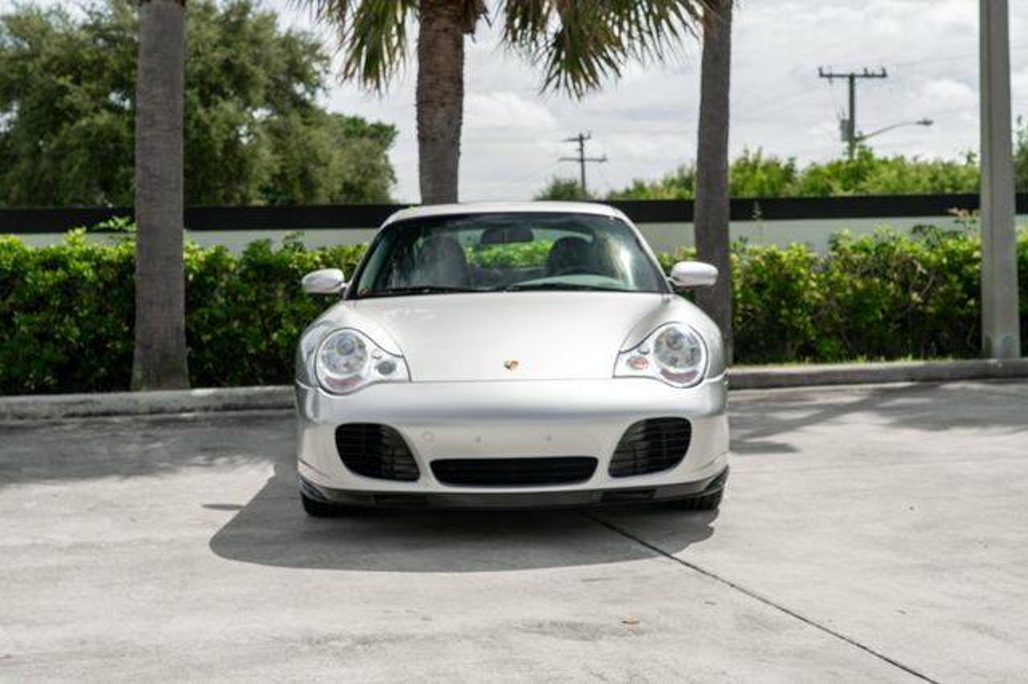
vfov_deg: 23.8
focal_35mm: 57
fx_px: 1627
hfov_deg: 35.1
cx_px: 514
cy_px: 342
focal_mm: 57
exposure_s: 1/160
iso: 200
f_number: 8
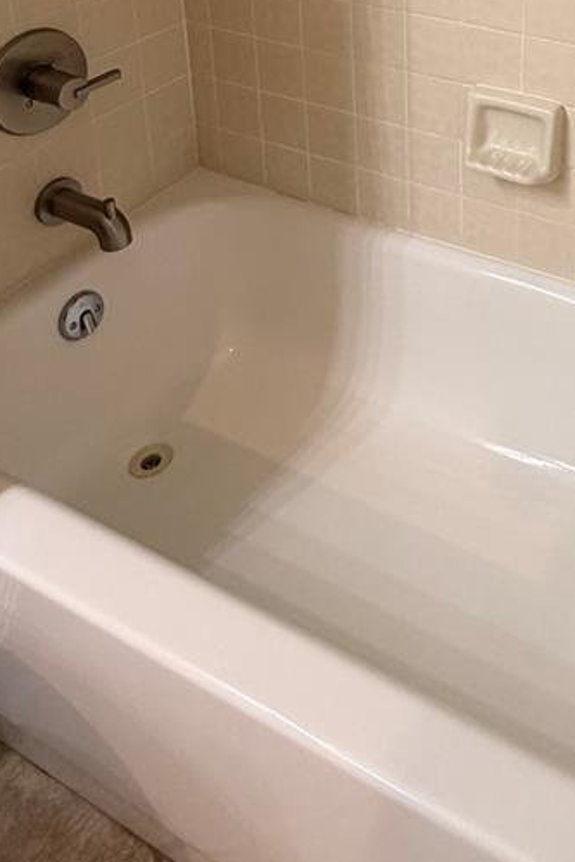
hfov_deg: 35.0
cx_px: 549
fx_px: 838
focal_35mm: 35
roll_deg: -2.2
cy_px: -38
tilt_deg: -17.4
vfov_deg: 44.4
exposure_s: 1/60
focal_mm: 2.22
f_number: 2.2
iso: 200
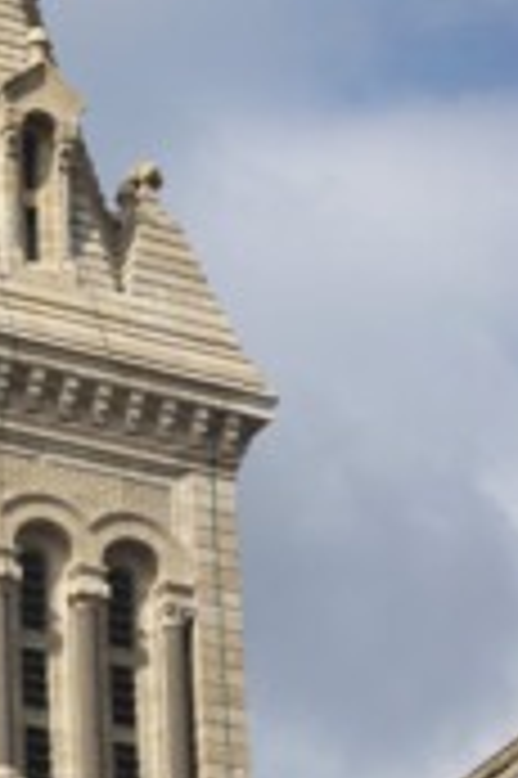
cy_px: 459
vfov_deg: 9.9
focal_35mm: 209
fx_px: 4520
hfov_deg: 6.5
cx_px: -25
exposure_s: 1/1000
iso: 125
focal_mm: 33.41
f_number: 5.6
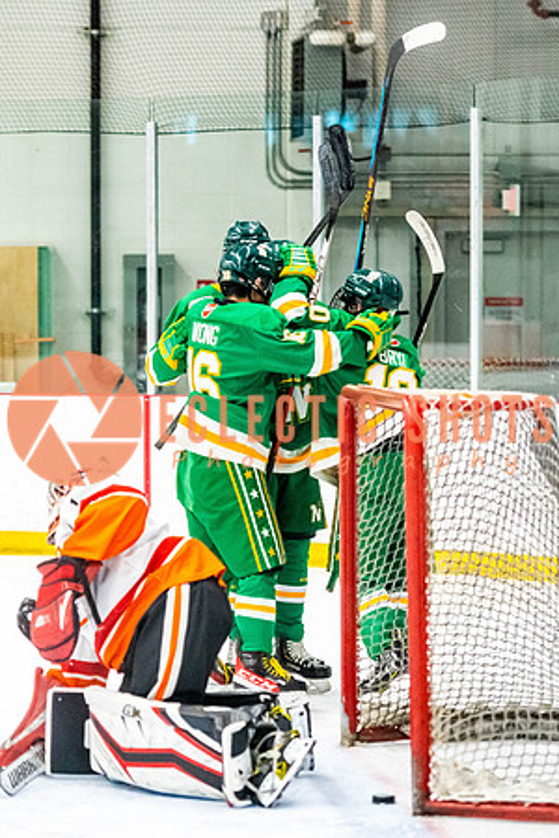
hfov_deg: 8.4
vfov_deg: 12.5
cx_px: 218
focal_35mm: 164
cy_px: 439
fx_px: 3824
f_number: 2.8
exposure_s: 1/640
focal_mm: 102
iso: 3200
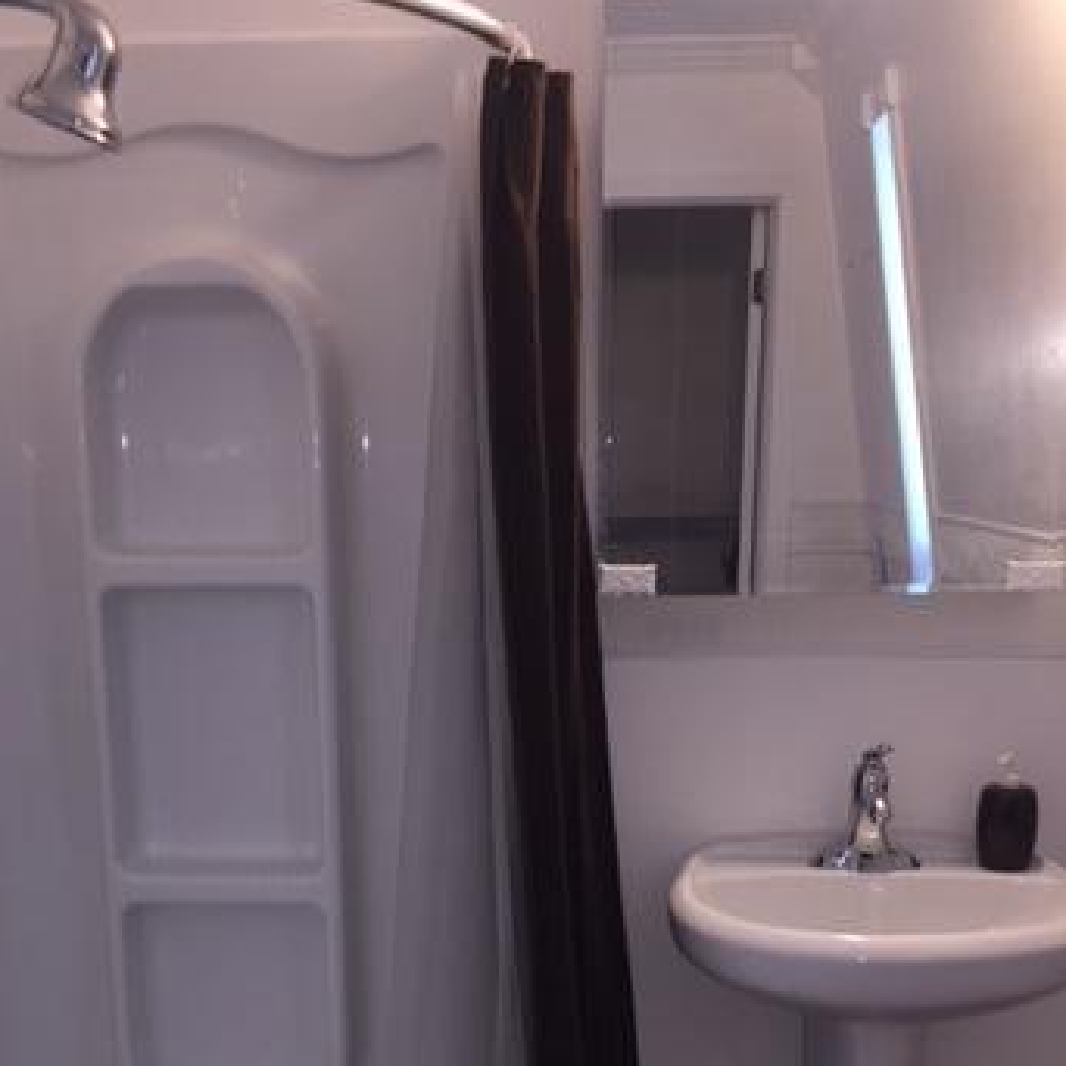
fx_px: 1672
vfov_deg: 34.0
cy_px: 891
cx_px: 471
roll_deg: +0.4
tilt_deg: -13.5
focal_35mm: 48
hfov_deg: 35.3
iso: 64
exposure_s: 1/30
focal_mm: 4.15
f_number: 2.2
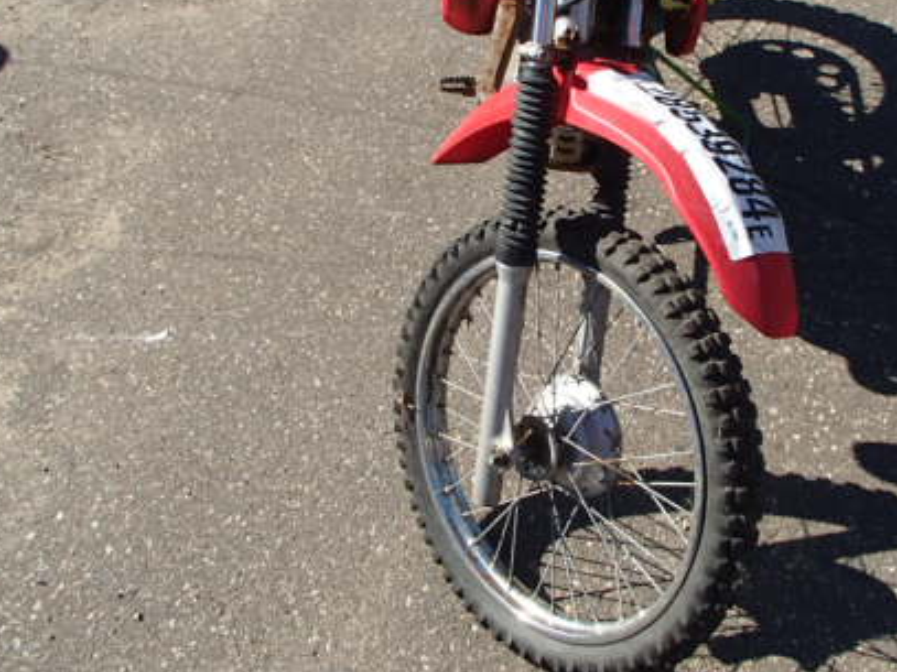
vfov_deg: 32.4
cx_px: 566
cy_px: 198
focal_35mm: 44
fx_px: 1140
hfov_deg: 42.6
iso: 100
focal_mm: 5
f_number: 11
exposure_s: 1/100
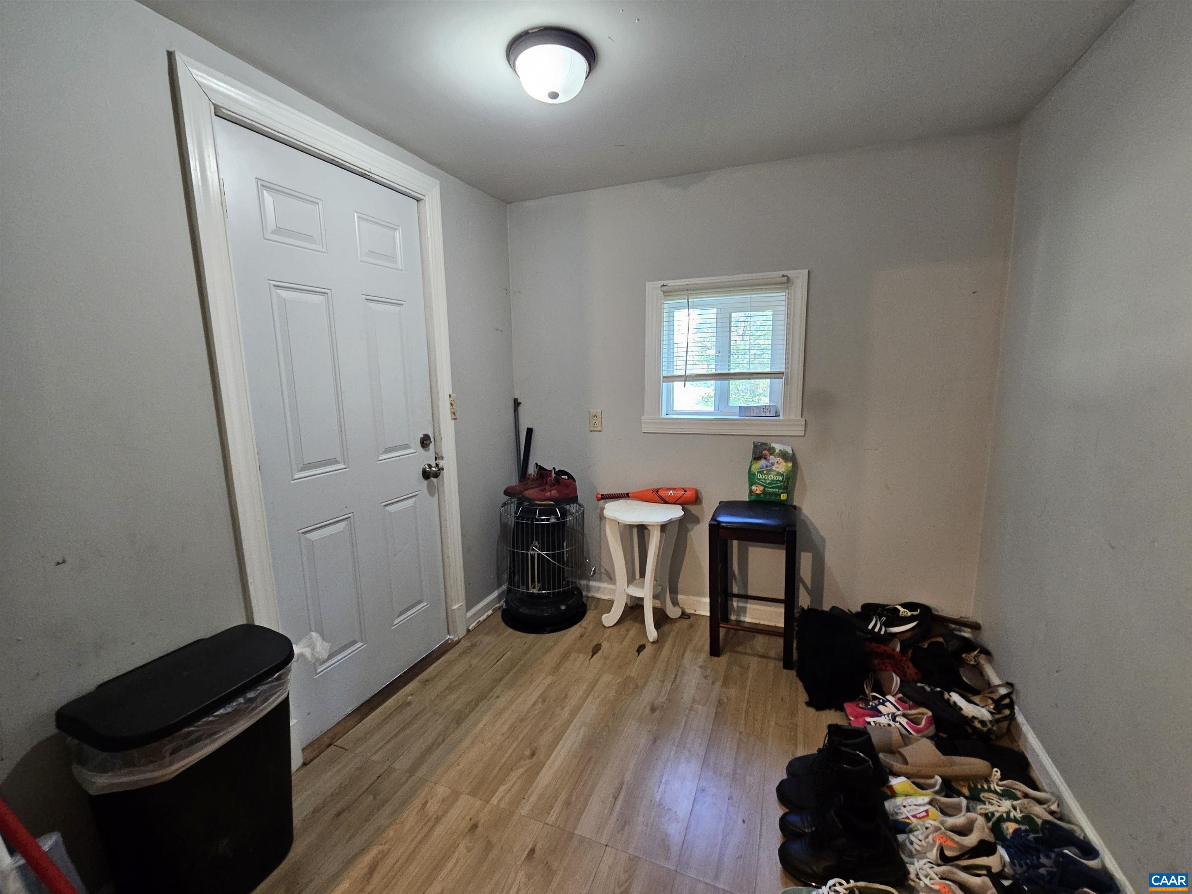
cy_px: 447
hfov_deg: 106.2
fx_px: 448
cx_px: 596
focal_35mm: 13
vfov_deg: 89.9
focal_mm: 2.2
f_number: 2.2
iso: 320
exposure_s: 1/30
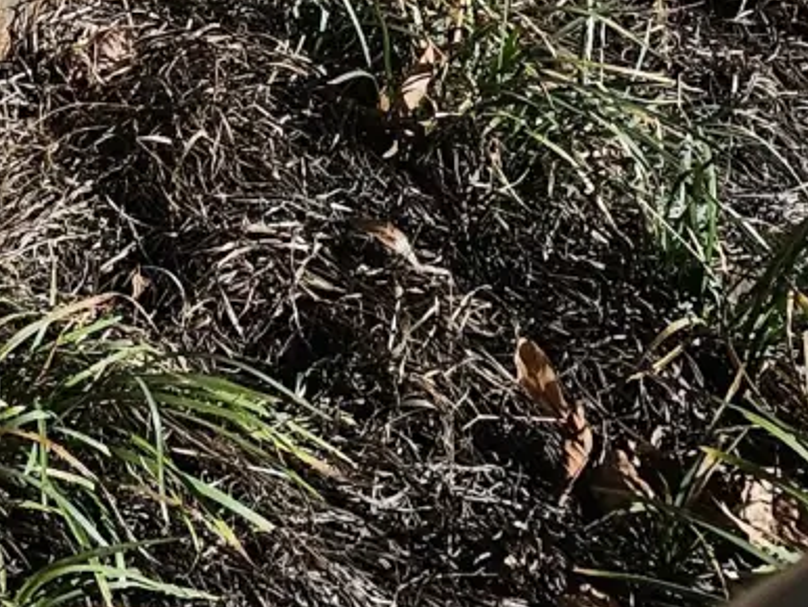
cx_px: -630
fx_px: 3340
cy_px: -1047
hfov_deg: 12.6
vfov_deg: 8.9
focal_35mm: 143
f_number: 1.7
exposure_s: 1/2000
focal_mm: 6.3
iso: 25
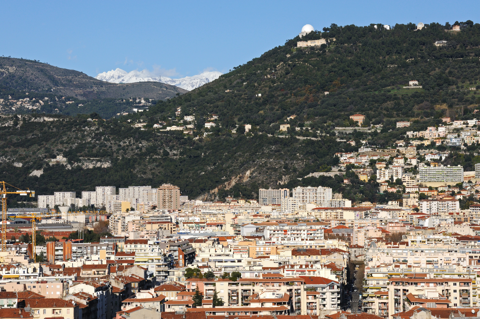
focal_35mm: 150
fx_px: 1999
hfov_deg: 13.7
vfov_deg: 9.1
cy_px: 160
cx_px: 240
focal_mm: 150
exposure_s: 1/1000
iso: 800
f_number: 16
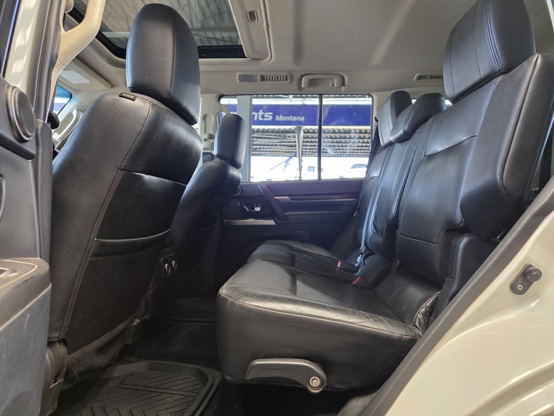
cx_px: 277
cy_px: 208
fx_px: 368
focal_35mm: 23
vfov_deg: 58.9
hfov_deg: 73.9
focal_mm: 6.25
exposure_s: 1/100
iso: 250
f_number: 1.7
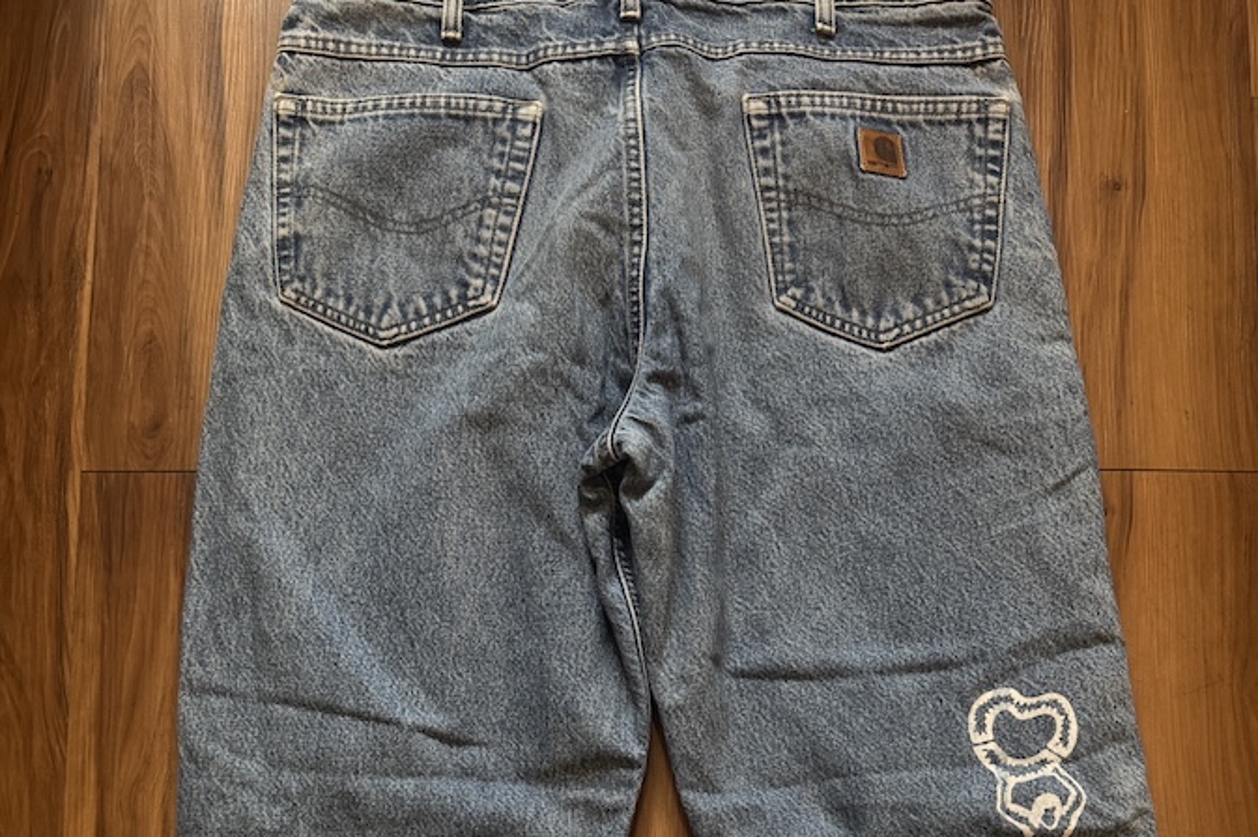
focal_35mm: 38
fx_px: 1327
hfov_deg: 50.7
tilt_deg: -83.2
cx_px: 643
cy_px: 828
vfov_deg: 32.4
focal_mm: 6.76
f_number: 1.78
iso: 250
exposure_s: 1/50
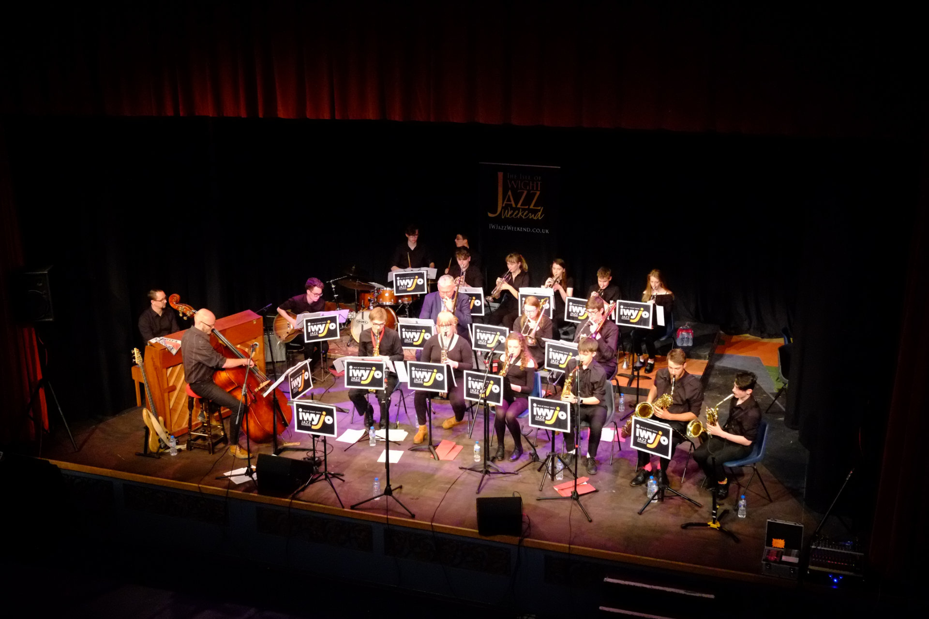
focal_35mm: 35
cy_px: 310
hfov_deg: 54.4
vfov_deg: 37.9
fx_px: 903
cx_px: 464
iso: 6400
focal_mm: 23
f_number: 5
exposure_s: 1/125
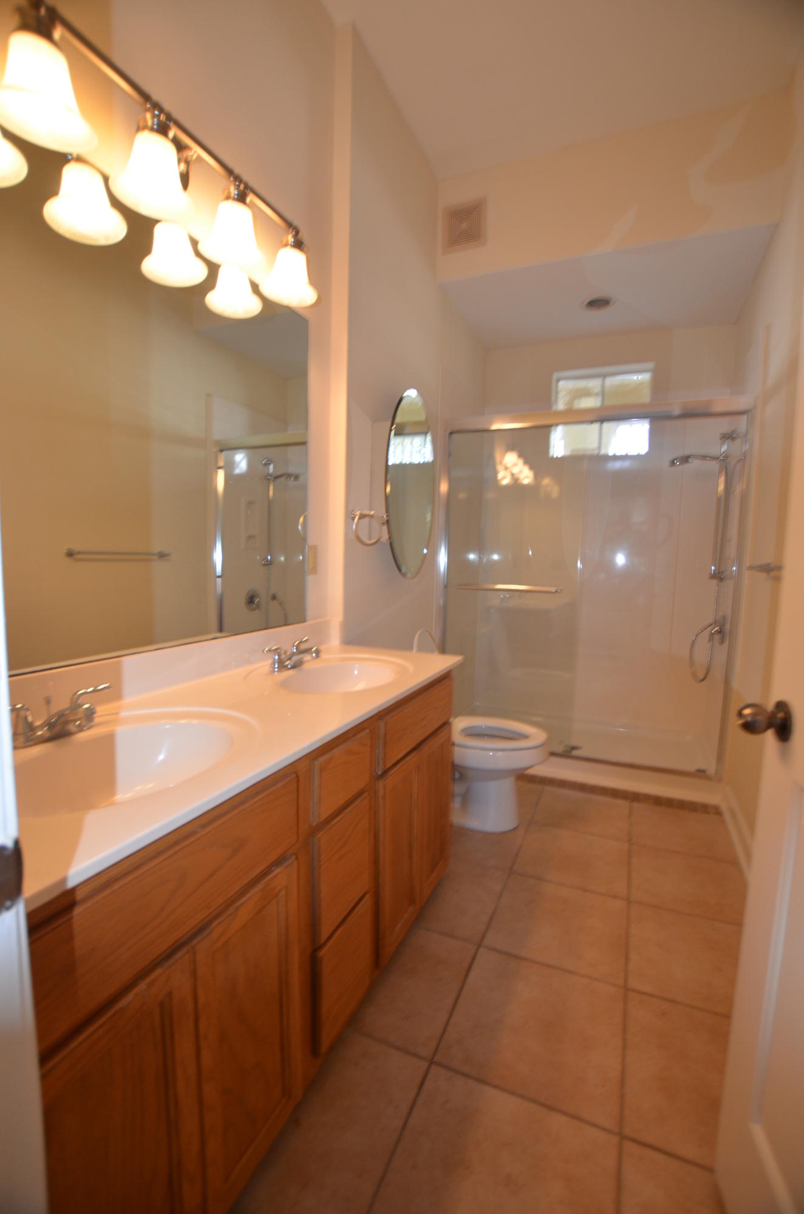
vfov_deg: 92.6
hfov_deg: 69.4
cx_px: 402
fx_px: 581
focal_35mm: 17
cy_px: 607
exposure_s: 1/100
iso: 400
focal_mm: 11.5
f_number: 3.5
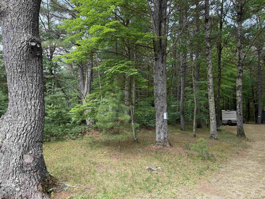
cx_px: 132
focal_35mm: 24
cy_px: 100
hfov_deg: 71.6
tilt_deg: +2.9
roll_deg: +0.0
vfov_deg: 56.8
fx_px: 184
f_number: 1.78
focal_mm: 6.76
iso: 200
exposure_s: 1/213
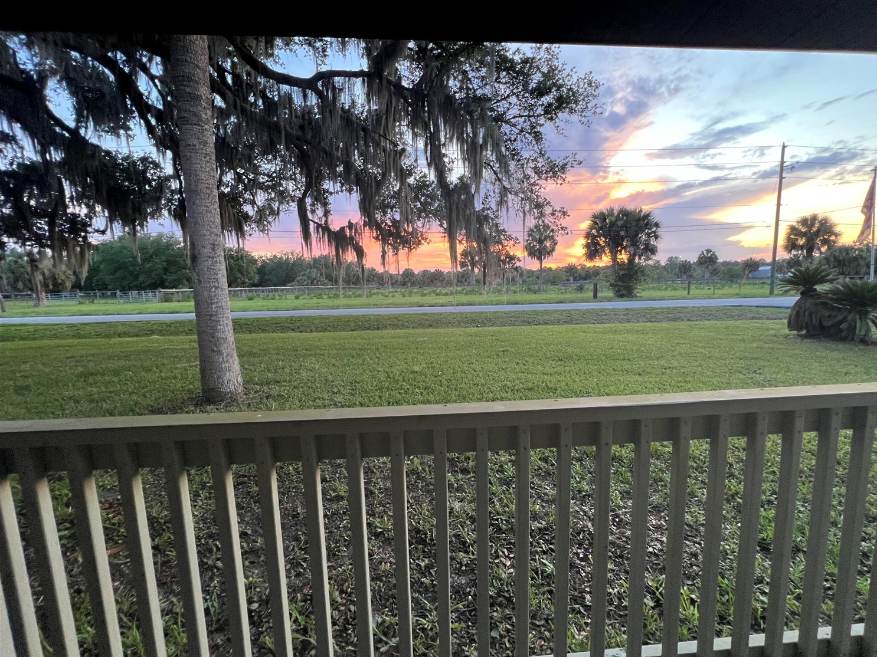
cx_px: 472
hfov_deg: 101.9
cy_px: 334
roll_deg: +1.1
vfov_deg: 85.7
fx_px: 355
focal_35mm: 14
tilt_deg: -7.9
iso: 320
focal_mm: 1.57
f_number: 1.8
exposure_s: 1/60
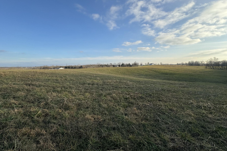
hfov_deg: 96.4
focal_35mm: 16
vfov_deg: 73.7
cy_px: 74
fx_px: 101
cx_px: 102
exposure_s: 1/1178
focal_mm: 2.22
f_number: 2.2
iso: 40
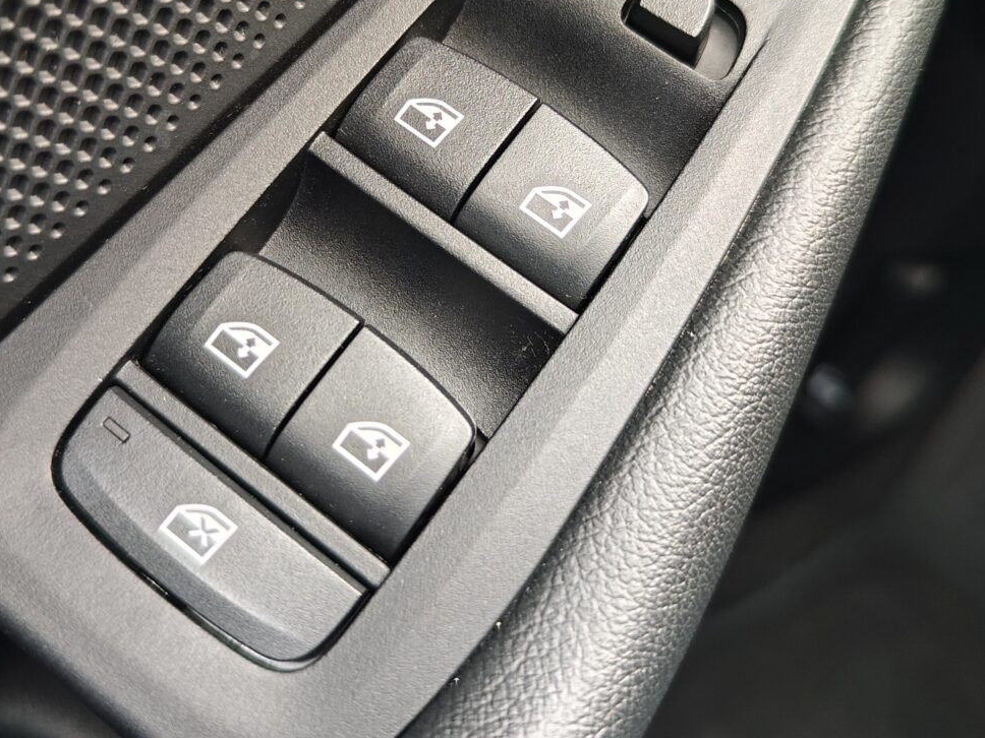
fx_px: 1081
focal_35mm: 38
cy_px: 226
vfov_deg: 37.2
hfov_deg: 49.0
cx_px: 477
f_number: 1.69
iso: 2947
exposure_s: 1/33.3
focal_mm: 7.01
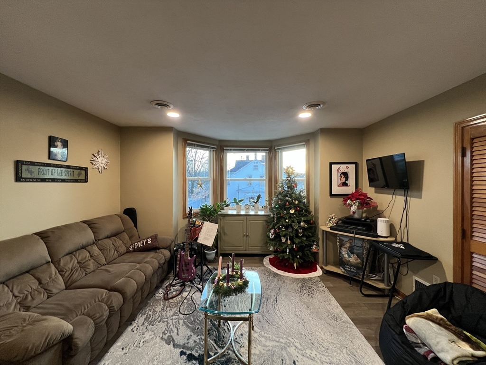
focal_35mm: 13
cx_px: 243
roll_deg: +0.2
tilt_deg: +0.7
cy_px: 182
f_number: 1.8
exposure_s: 1/60
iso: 250
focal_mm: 1.57
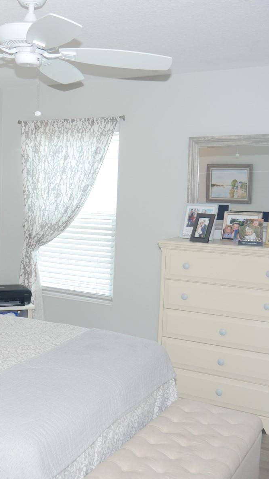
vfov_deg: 49.4
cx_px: 49
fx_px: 520
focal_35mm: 41
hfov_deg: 28.3
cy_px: 240
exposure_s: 1/40
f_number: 3.5
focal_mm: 14
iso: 200
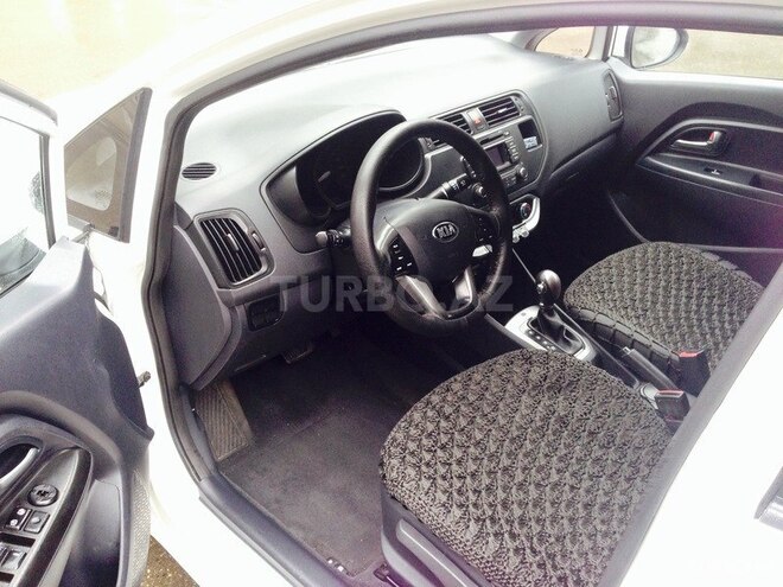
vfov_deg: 42.9
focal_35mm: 33
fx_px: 746
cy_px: 294
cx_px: 392
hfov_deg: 55.4
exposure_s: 1/20
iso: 100
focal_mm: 4.12
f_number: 2.4
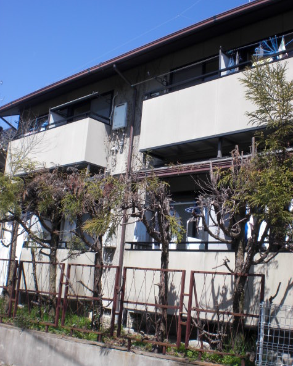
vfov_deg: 45.8
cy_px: 184
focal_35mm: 40
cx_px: 146
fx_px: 433
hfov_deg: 37.4
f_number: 5.6
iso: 64
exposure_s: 1/250
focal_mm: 6.3
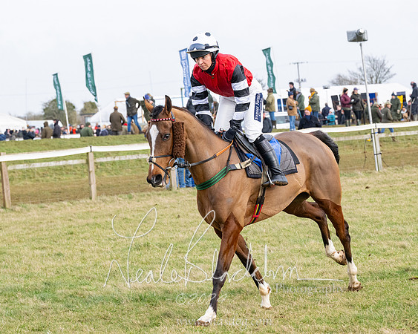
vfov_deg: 11.7
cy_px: 167
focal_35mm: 132
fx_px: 1630
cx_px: 209
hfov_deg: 14.6
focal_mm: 78
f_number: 5
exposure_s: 1/1600
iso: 800
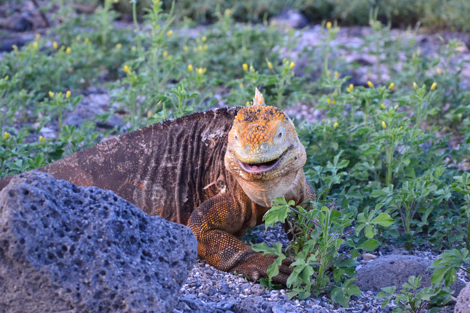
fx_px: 2056
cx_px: 235
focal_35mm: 158
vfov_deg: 8.7
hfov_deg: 13.0
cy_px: 156
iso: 800
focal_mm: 105
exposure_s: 1/125
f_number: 8
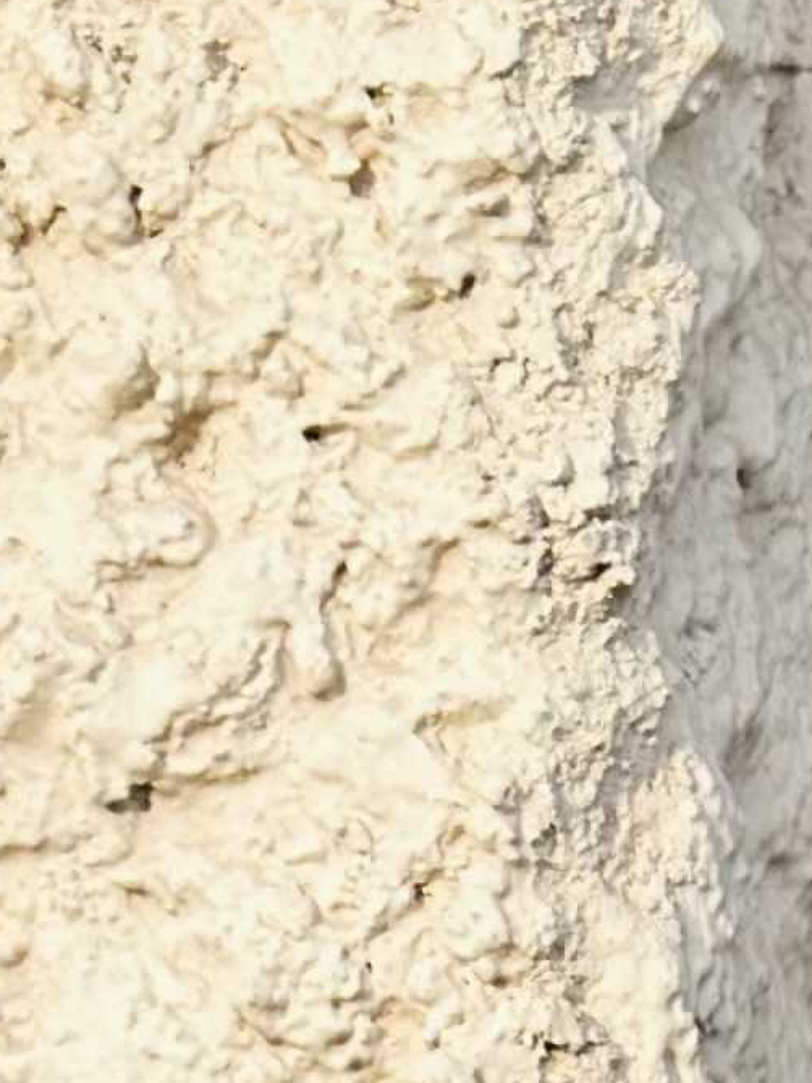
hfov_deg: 5.0
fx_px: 9045
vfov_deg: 6.5
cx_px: 2091
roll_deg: +0.2
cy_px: 2667
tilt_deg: -4.7
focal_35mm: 289
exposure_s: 1/318
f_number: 1.78
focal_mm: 6.86
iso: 80
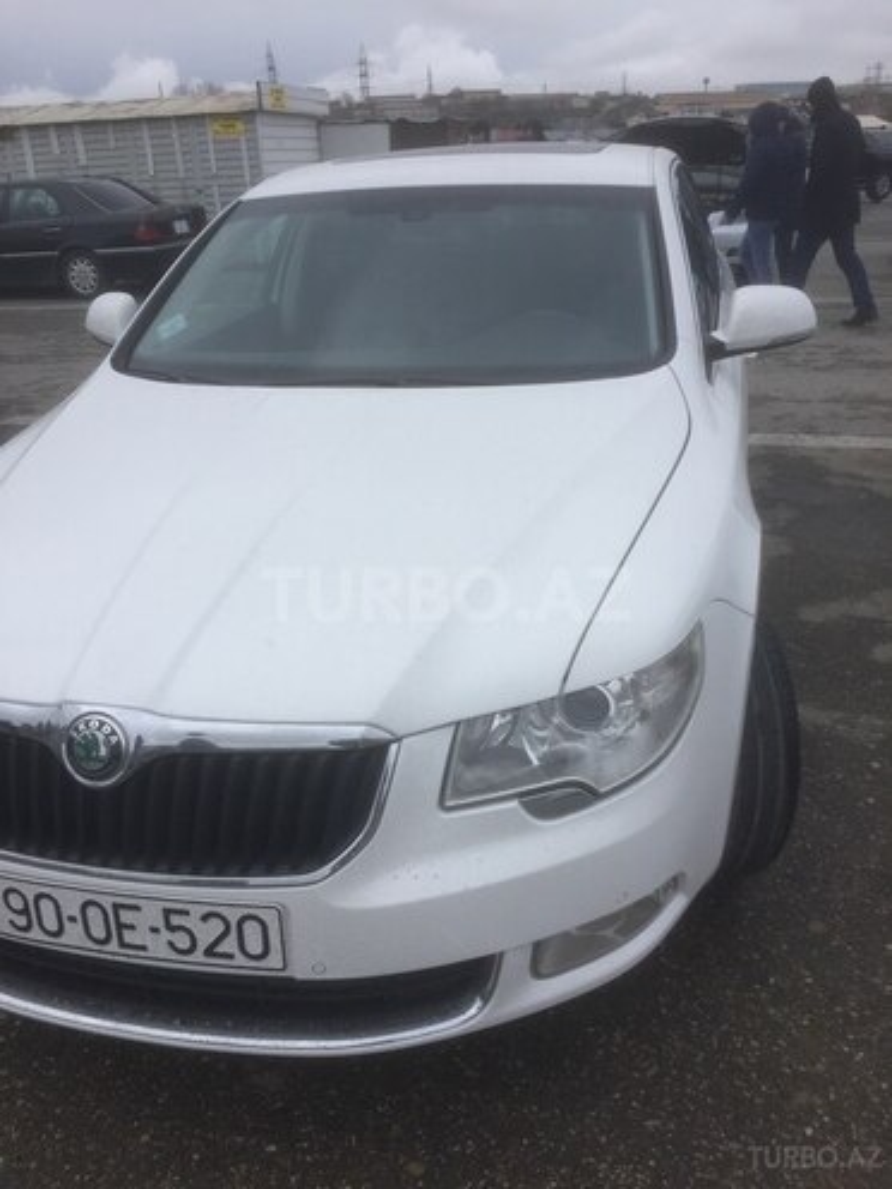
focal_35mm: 29
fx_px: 996
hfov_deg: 48.2
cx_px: 446
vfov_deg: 61.7
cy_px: 594
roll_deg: +3.0
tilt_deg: -21.7
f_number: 2.2
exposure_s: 1/1163
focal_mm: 4.15
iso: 32
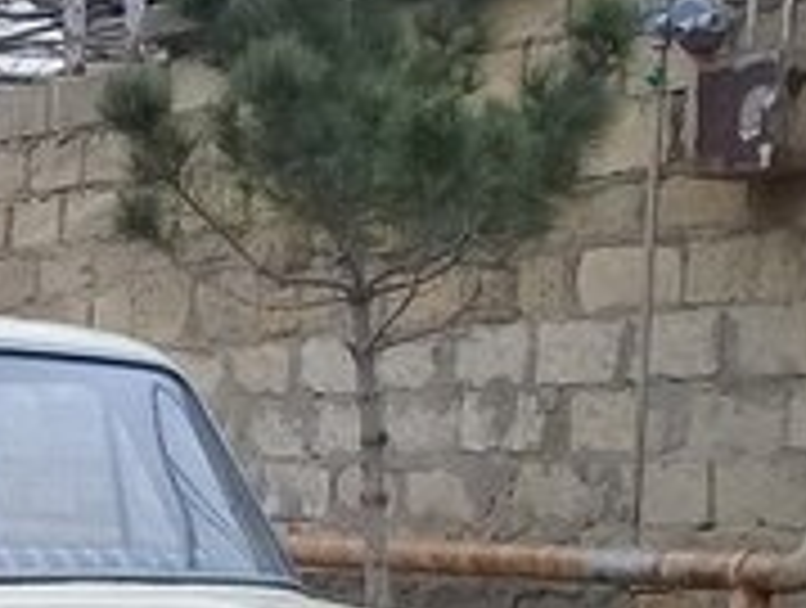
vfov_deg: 12.4
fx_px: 2660
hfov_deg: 16.7
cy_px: 912
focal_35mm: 114
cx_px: -86
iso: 50
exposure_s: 1/245
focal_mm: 3.3
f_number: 2.2
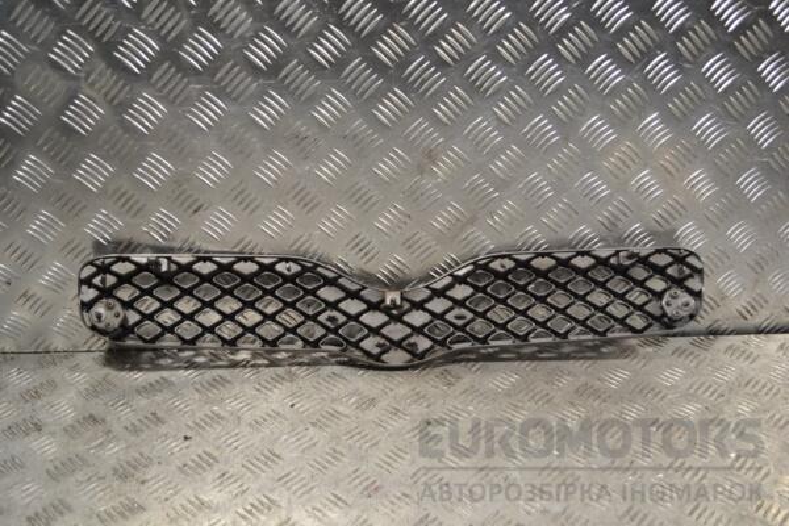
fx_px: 855
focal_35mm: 39
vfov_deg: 34.2
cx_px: 394
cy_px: 263
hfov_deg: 49.6
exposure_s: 1/100
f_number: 5
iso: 400
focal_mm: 26
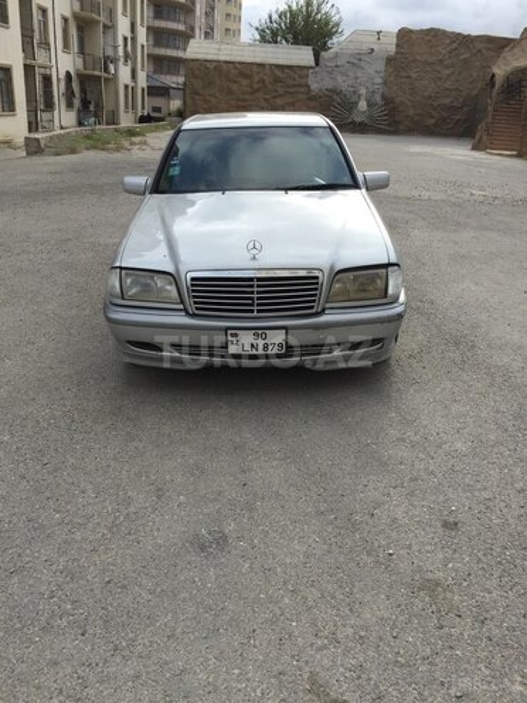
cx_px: 264
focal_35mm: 29
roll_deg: -4.3
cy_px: 352
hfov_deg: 48.2
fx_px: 589
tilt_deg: -21.0
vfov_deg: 61.7
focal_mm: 4.15
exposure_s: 1/1236
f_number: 2.2
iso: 32
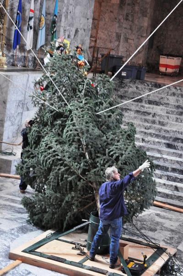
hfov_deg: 16.2
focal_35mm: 84
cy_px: 138
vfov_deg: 24.2
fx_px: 642
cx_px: 92
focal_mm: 56
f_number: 4.5
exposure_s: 1/50
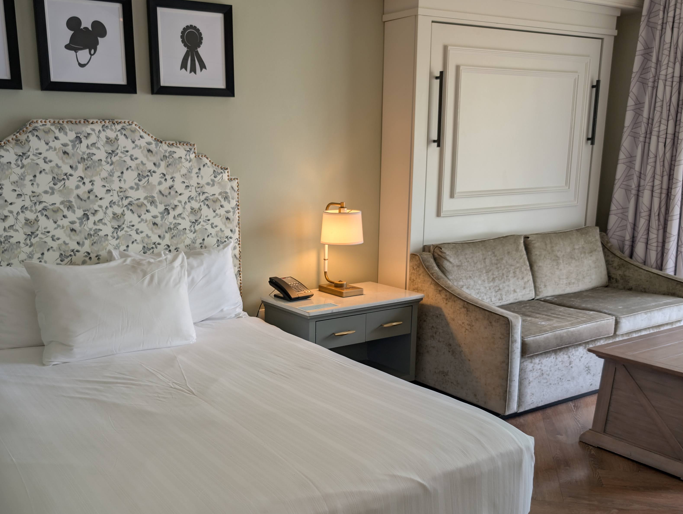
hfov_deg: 52.4
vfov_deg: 40.4
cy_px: 332
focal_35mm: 35
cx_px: 291
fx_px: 692
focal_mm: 6.9
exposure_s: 1/26.5
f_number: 1.68
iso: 21
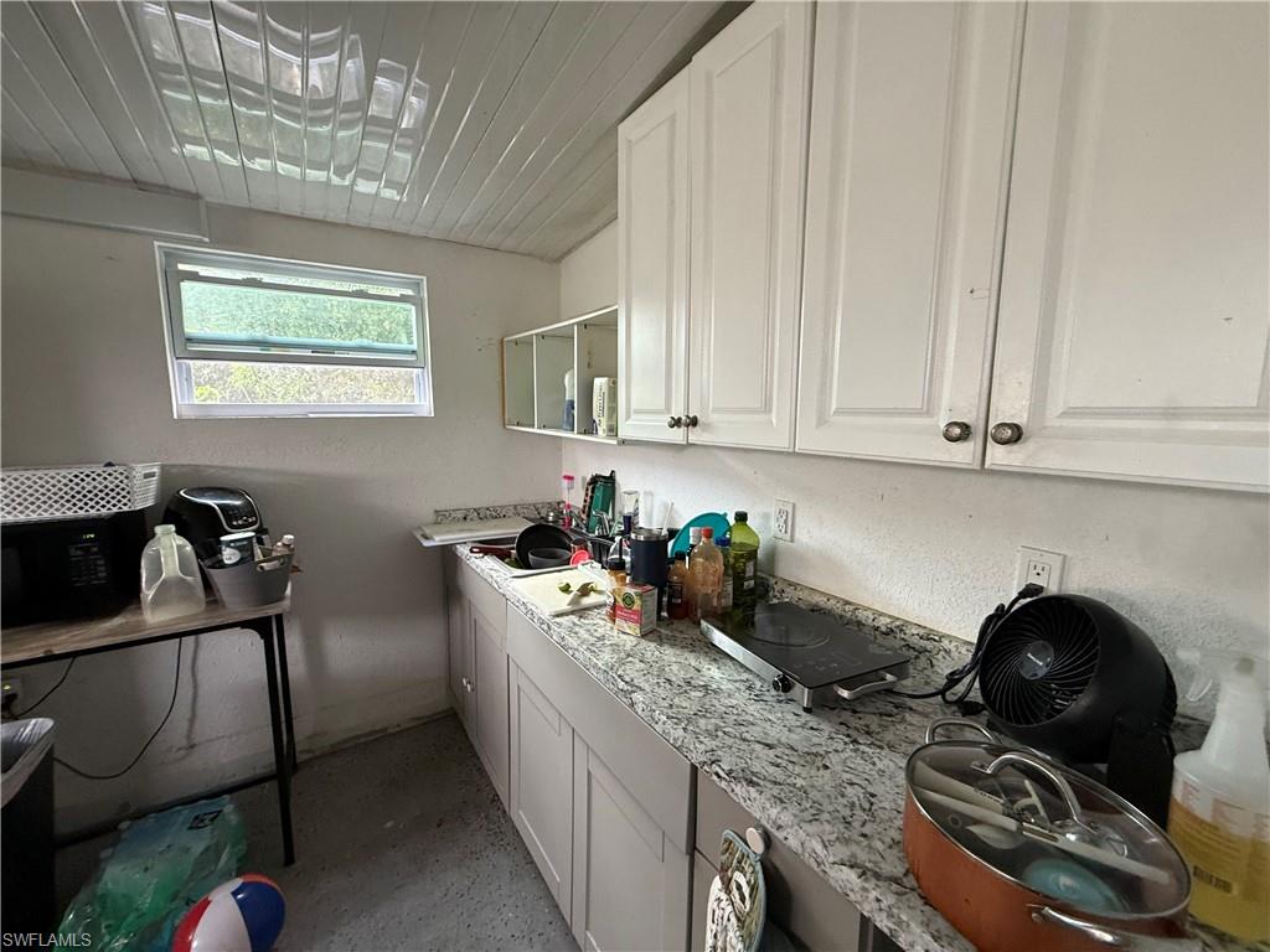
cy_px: 476
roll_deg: +0.5
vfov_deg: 85.7
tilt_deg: -7.6
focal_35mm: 14
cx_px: 635
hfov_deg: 102.1
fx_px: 514
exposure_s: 1/60
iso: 250
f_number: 2.2
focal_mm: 2.22
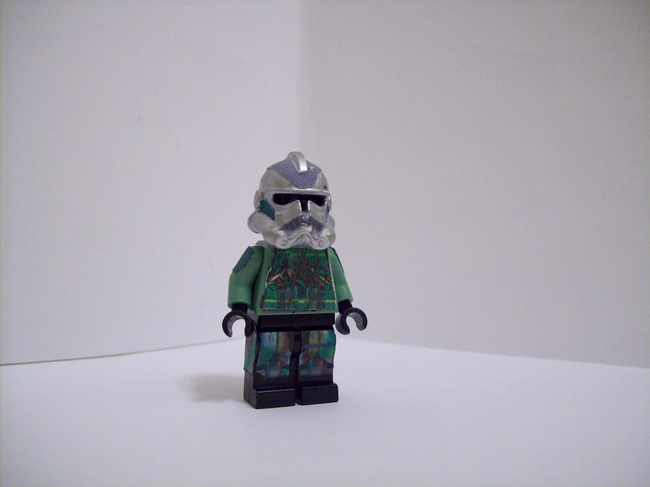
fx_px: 676
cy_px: 244
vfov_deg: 39.6
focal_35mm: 36
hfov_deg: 51.4
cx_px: 325
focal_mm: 6
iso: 187
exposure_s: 1/8
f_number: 2.7
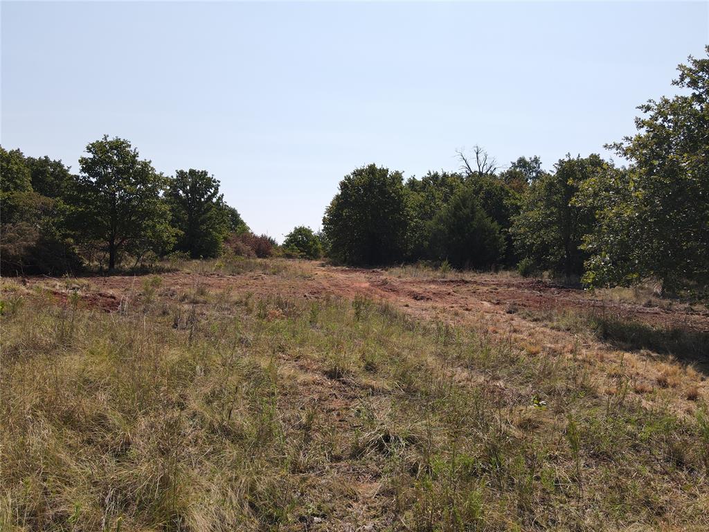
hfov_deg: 71.6
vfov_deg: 56.8
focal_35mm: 24
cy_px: 266
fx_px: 492
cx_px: 354
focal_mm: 4.5
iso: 110
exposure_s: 1/800
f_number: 2.8
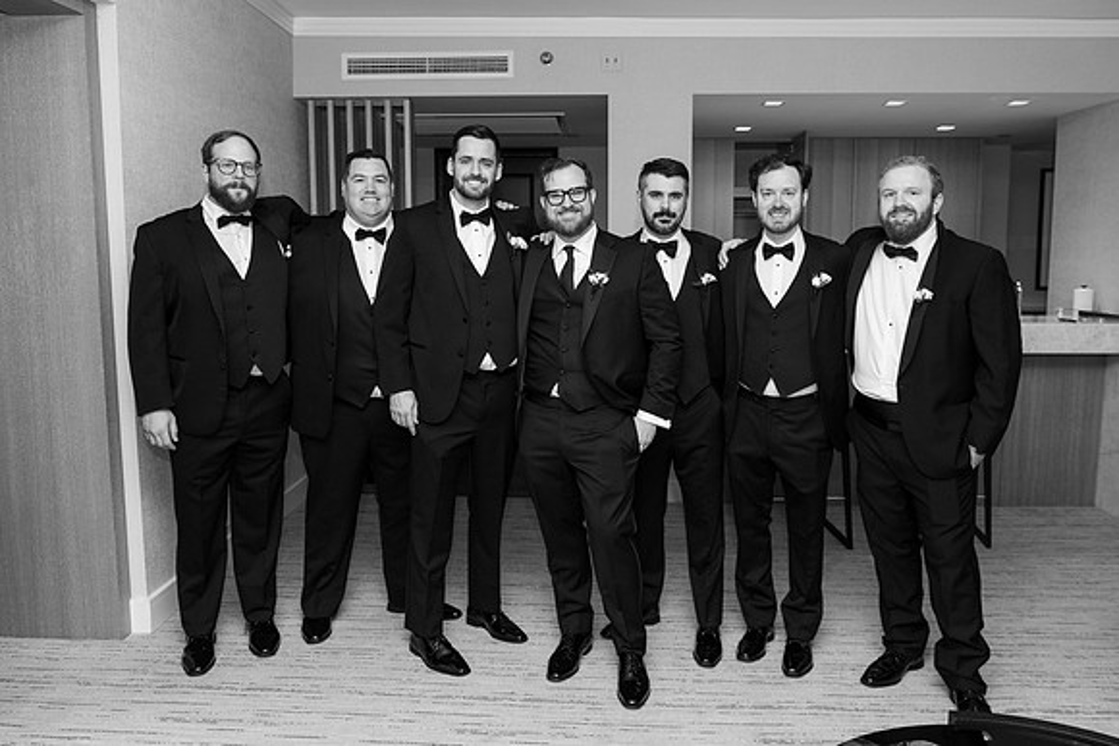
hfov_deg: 67.5
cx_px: 567
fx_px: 837
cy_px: 338
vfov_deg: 48.0
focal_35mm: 27
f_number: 4.5
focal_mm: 24
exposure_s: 1/200
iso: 1250
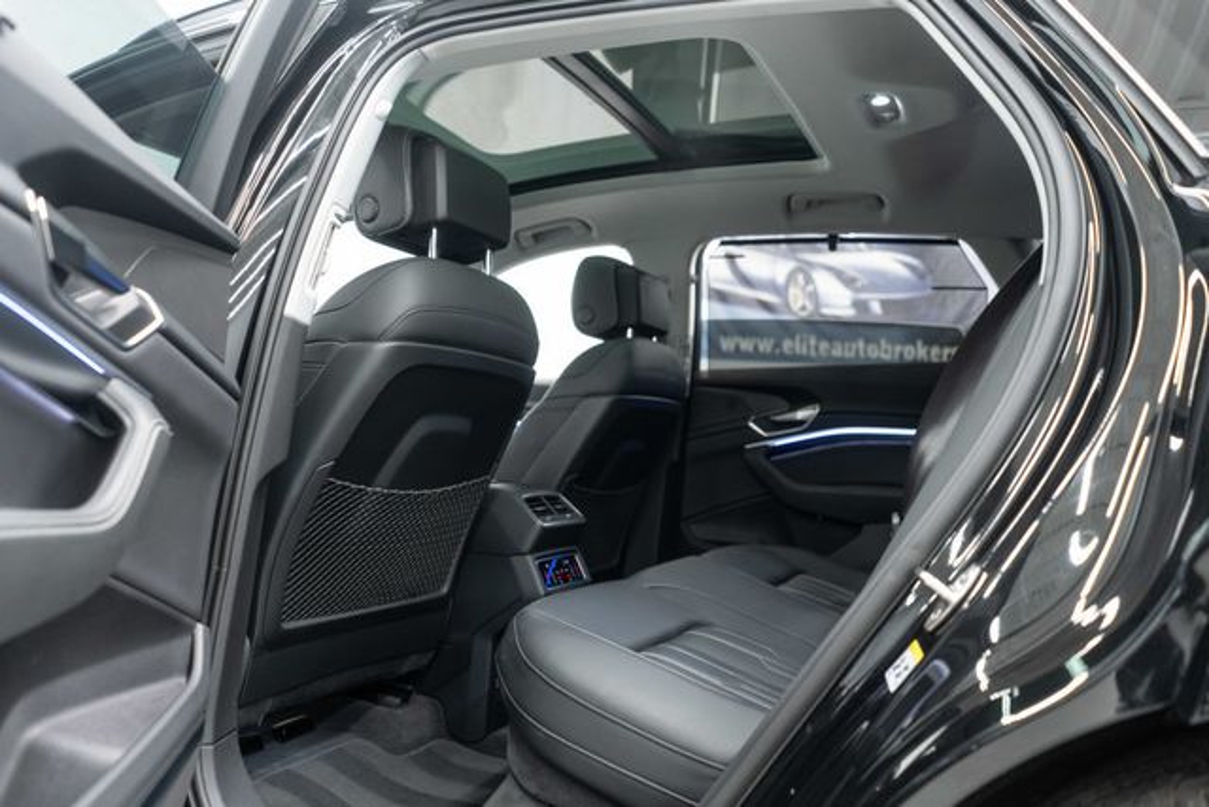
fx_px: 940
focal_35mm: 28
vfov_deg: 46.4
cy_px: 404
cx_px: 604
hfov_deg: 65.5
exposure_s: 1/40
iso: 1250
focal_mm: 28
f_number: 3.2
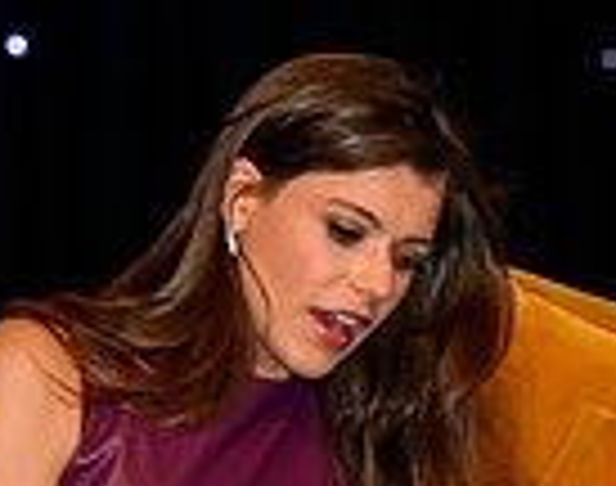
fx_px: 8085
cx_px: 847
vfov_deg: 3.4
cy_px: 855
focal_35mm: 446
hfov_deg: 4.3
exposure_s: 1/160
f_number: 3.2
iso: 2500
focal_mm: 96
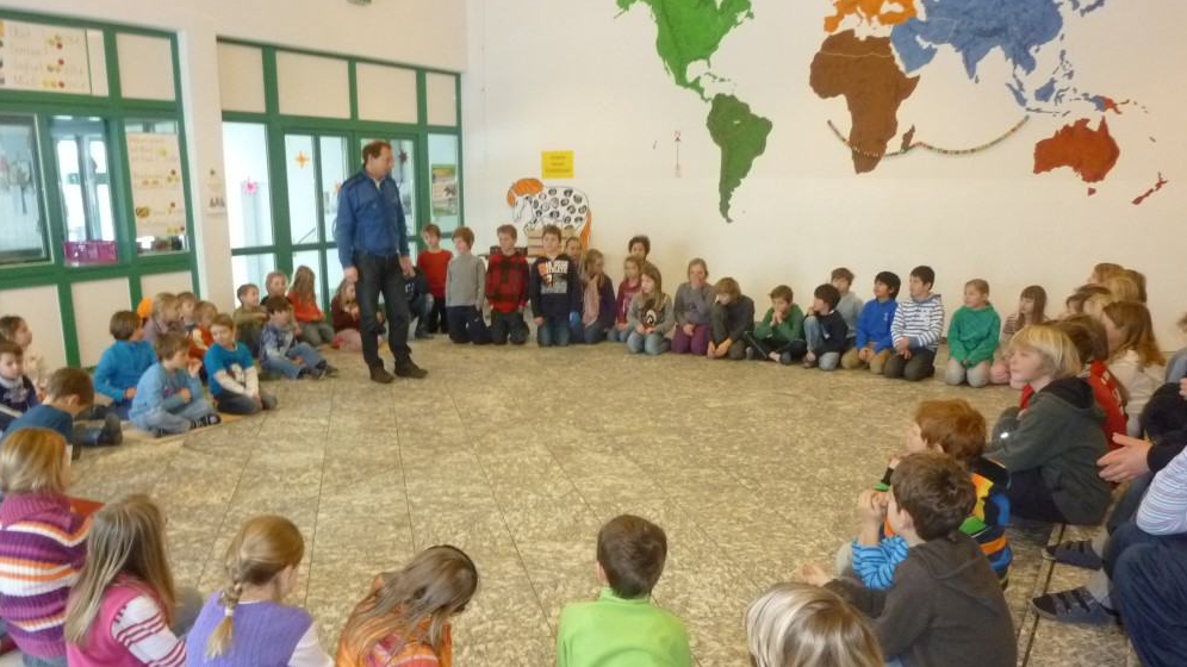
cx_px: 585
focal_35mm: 28
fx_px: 881
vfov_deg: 41.4
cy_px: 388
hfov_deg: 67.9
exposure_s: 1/30
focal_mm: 4.5
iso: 400
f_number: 3.3
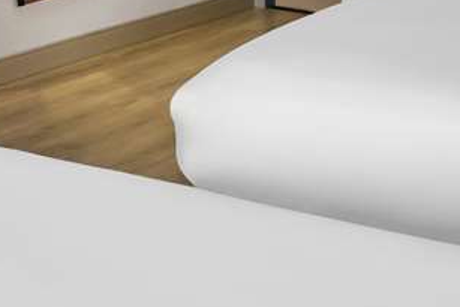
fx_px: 1278
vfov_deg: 12.9
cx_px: -284
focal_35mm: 100
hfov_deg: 17.7
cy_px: -178
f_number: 8
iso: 400
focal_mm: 30
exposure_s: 1/1.67
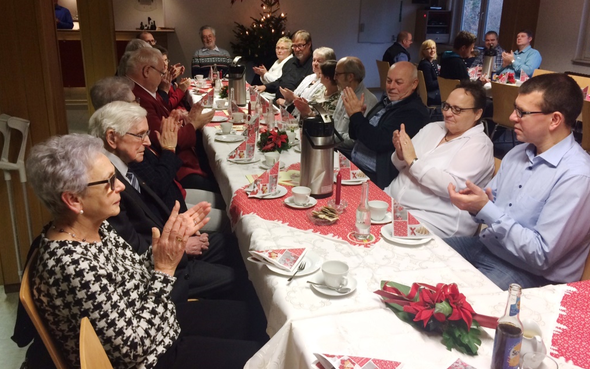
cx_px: 295
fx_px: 499
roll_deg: -1.1
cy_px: 156
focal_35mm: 31
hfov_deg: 61.2
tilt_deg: -17.8
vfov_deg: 40.5
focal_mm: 4.15
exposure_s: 1/33
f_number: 2.2
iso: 64
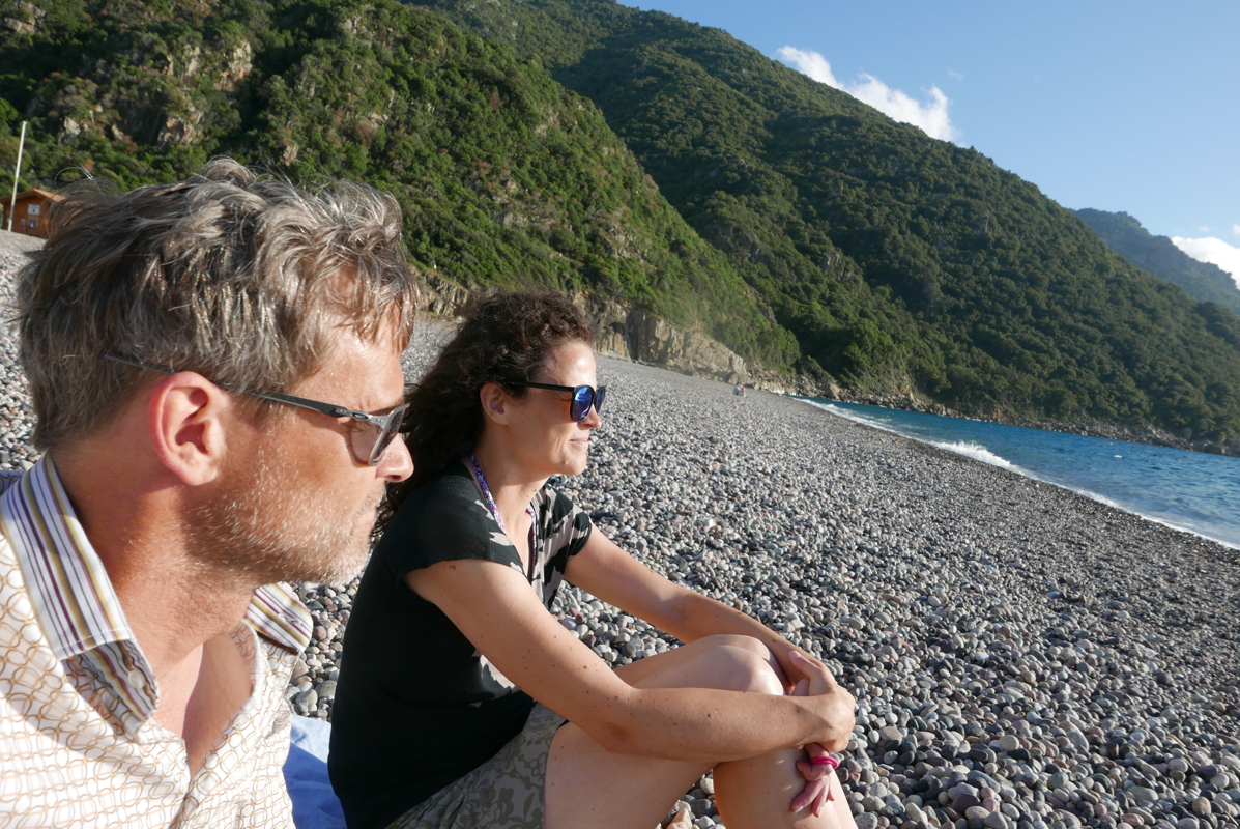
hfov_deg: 73.7
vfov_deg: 53.2
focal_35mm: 24
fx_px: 827
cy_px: 414
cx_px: 620
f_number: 5.6
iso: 200
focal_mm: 10.9
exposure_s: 1/500
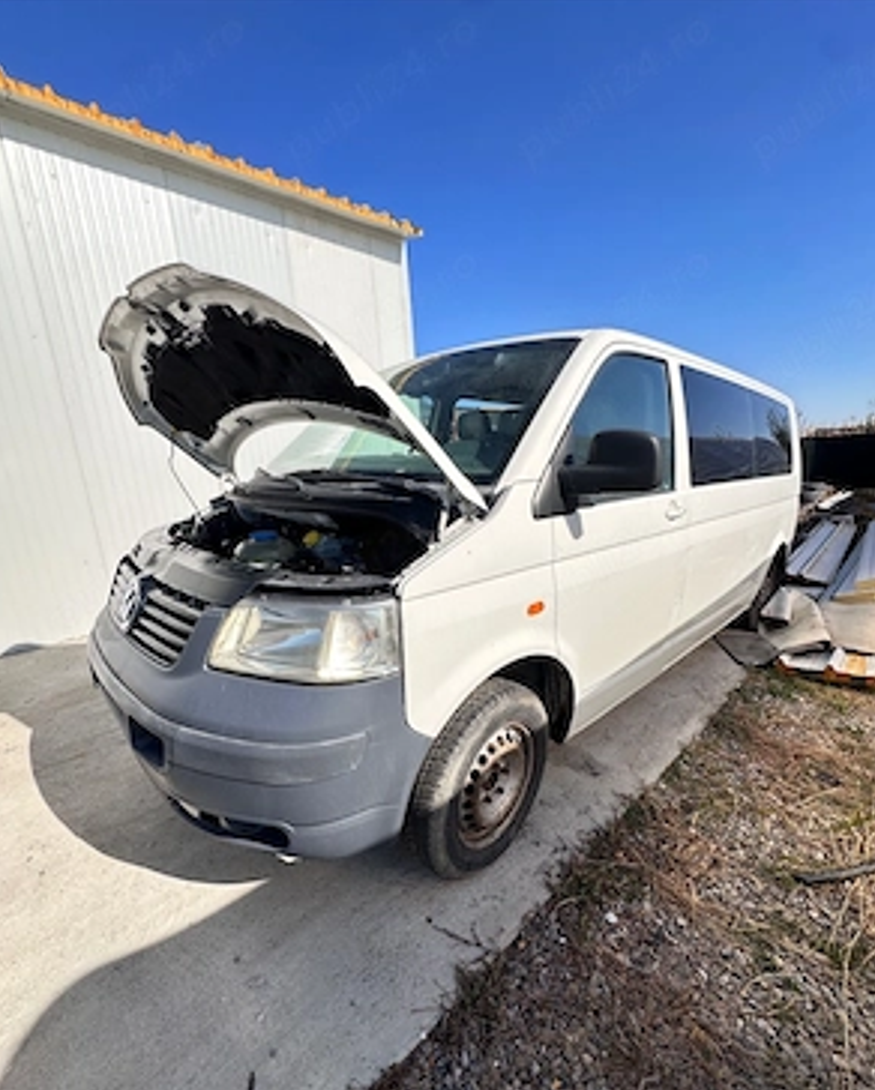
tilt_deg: -14.0
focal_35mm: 15
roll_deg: +3.4
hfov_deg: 84.1
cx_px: 440
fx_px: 485
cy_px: 593
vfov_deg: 96.5
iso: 50
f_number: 2.2
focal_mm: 2.22
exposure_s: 1/1553
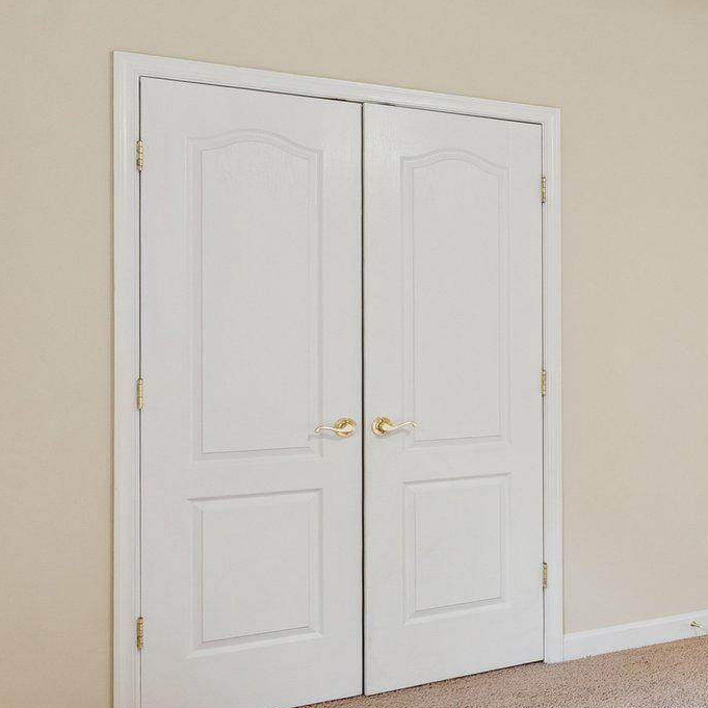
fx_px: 1064
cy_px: 340
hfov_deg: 28.7
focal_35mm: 46
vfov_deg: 36.8
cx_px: 963
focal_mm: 12
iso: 200
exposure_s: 1/8
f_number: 9
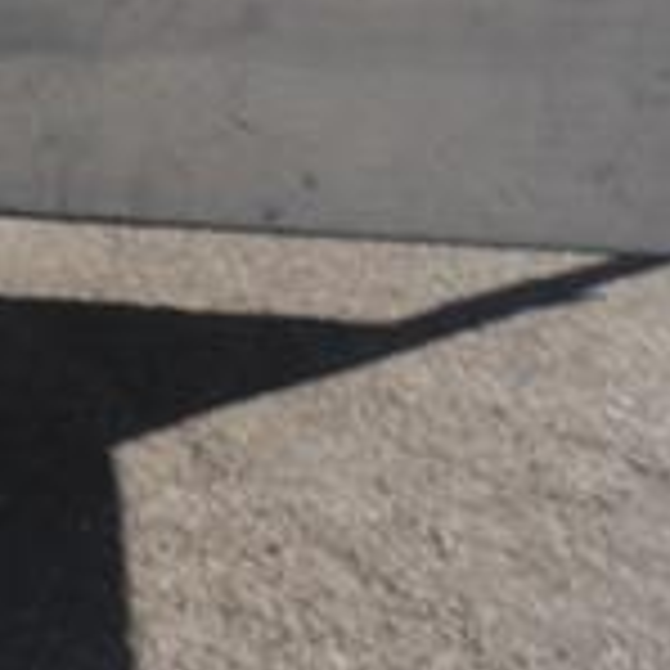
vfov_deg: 14.3
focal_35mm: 114
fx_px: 2496
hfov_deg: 13.6
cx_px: -544
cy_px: -333
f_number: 6.3
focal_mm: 15
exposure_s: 1/320
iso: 100
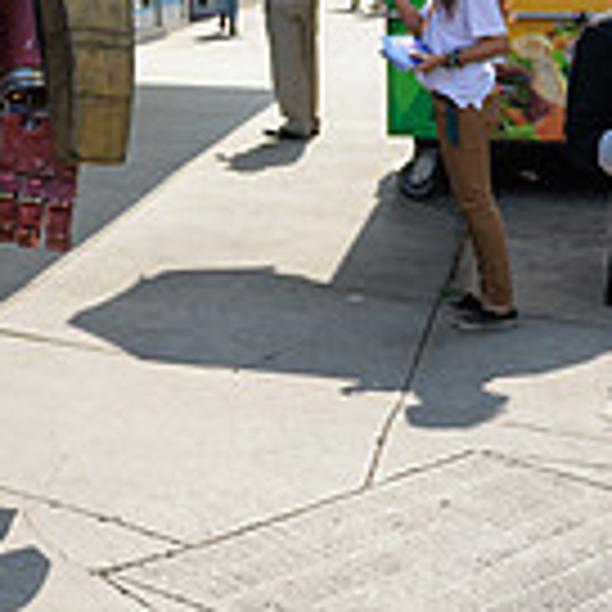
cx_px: -194
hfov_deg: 18.5
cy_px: -133
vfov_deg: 18.8
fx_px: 1740
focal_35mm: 87
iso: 200
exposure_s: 1/2000
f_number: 3.2
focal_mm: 24
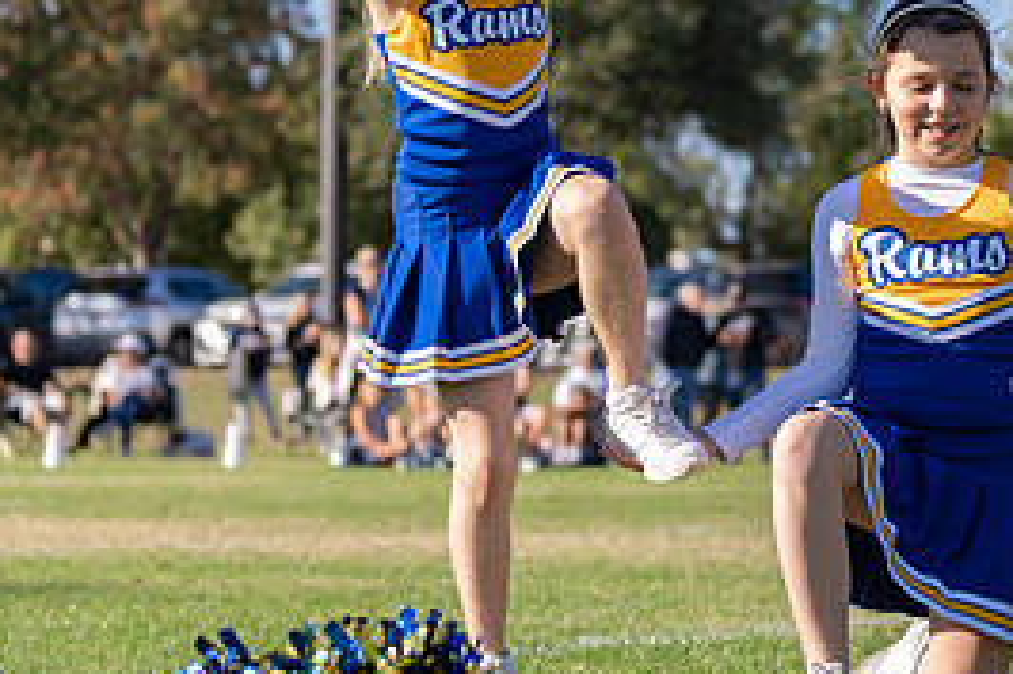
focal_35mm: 179
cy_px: 308
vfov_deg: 7.7
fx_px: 5034
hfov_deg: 11.4
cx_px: 916
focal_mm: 70
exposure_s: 1/1250
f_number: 2.8
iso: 100
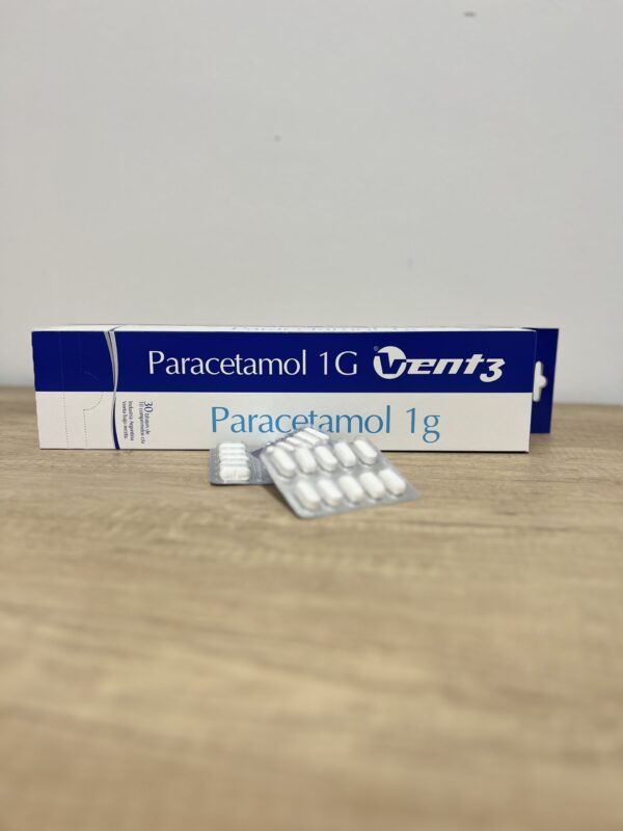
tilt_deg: -11.2
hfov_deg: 53.1
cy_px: 416
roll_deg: -0.6
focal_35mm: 26
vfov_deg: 67.3
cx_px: 312
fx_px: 624
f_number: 1.5
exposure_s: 1/100
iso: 100
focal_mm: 5.7
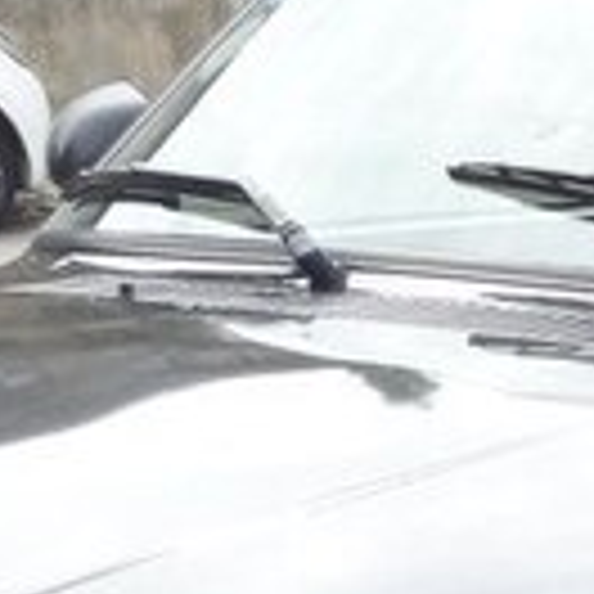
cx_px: 1287
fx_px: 2407
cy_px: 713
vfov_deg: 13.7
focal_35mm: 124
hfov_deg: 12.1
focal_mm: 3.7
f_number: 1.9
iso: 40
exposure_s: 1/537
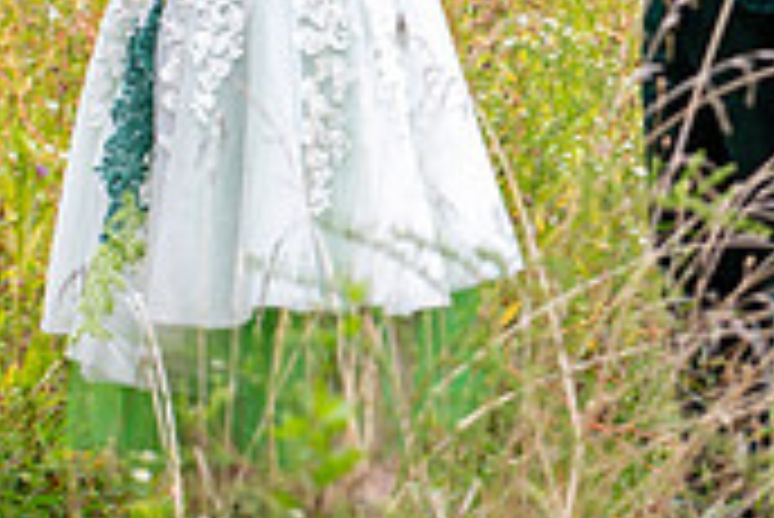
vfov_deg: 5.6
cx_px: 648
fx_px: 5272
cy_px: 9
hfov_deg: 8.4
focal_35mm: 245
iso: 50
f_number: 2.8
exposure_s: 1/125
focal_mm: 70
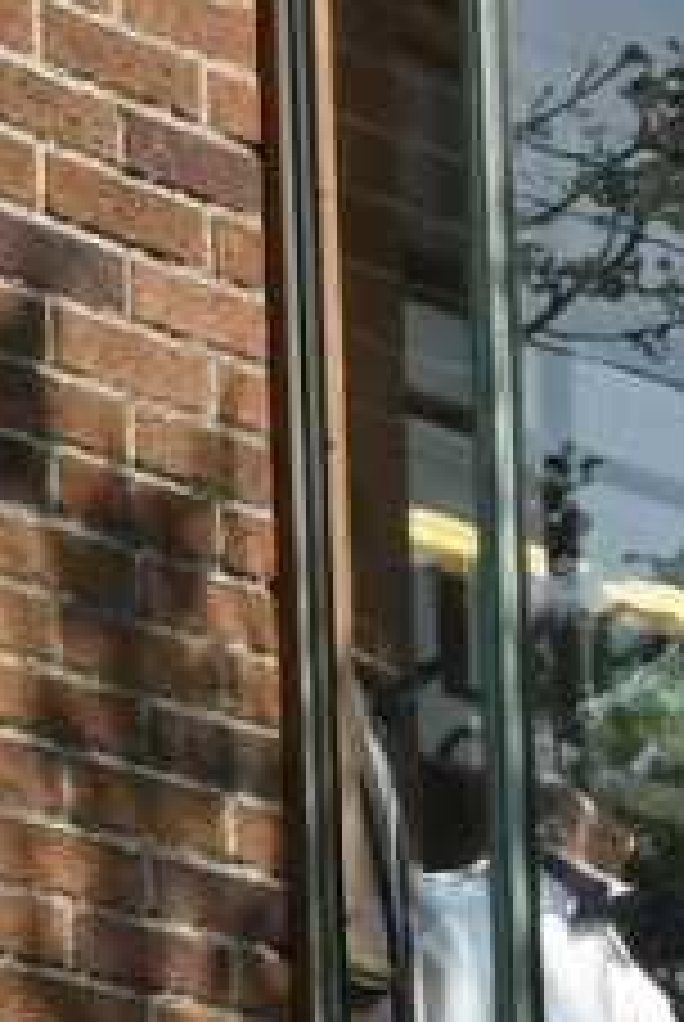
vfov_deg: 7.8
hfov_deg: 5.5
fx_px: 6904
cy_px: 2557
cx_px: 1431
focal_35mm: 243
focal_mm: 27
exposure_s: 1/500
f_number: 16
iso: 1250
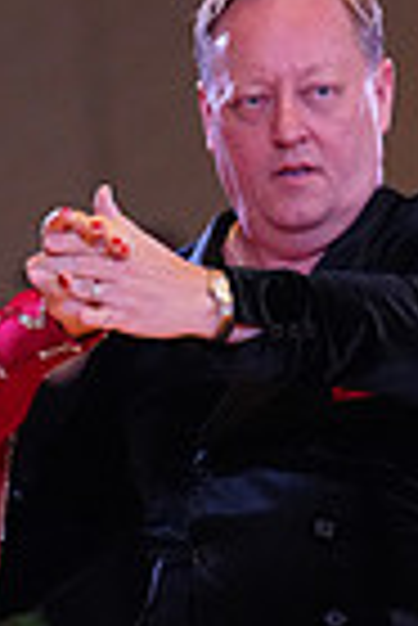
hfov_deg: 2.4
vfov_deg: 3.6
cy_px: 937
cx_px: 106
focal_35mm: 572
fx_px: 9937
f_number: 2.8
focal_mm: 137
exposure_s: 1/400
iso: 5000
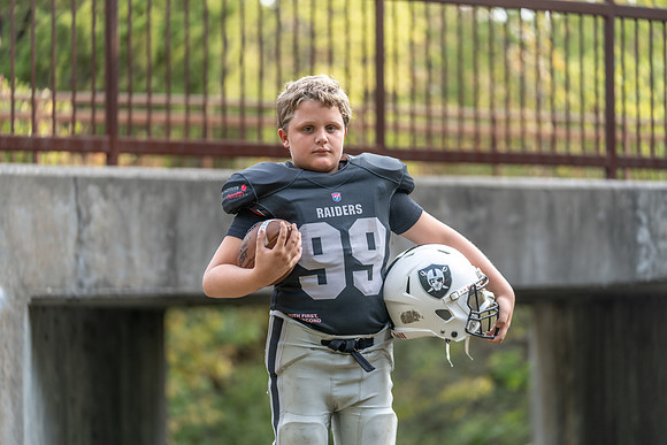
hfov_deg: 16.1
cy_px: 222
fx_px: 2353
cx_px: 334
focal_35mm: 127
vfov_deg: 10.8
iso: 125
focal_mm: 127
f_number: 2.8
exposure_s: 1/320
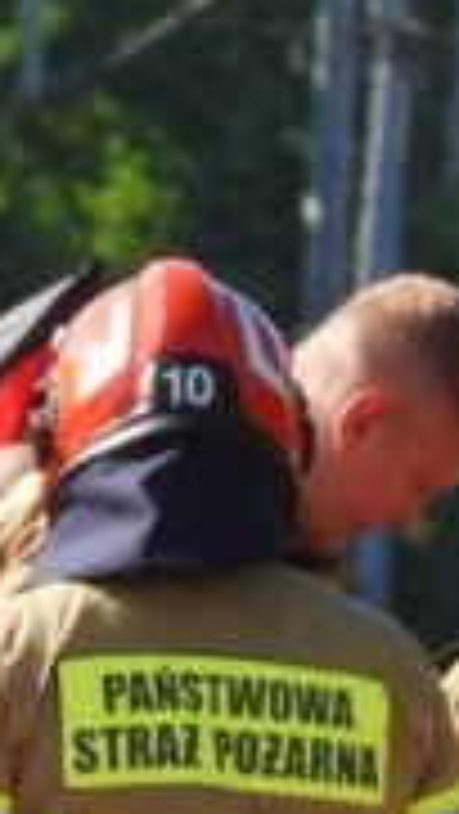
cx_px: 814
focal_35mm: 2284
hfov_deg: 0.5
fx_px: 49350
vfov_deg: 0.9
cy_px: 1205
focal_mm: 66.5
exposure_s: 1/320
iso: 100
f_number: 5
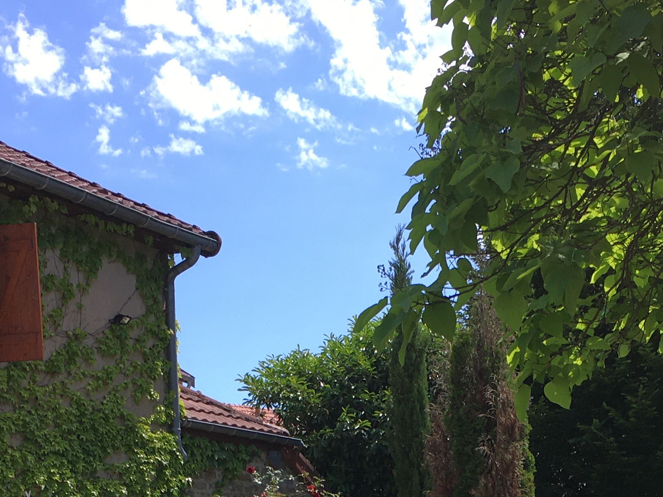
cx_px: 407
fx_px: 1436
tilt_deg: -0.4
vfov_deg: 18.4
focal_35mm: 75
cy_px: 637
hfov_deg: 25.9
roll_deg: +2.7
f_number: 2.2
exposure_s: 1/855
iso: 25
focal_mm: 4.15
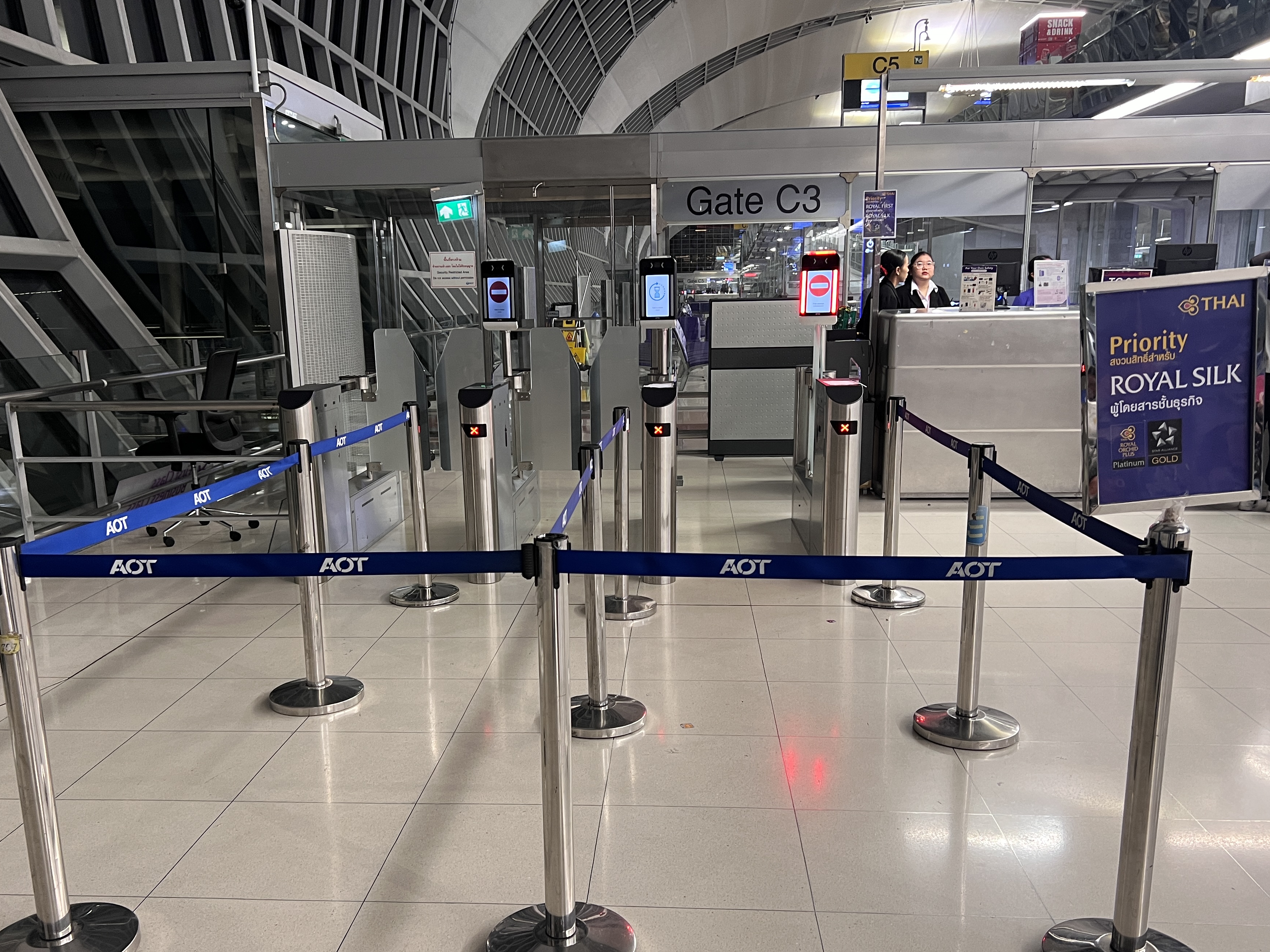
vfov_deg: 46.7
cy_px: 534
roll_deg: +0.4
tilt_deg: -13.1
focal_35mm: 30
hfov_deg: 59.9
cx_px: 601
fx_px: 1101
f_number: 1.5
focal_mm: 5.7
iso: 125
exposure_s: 1/50
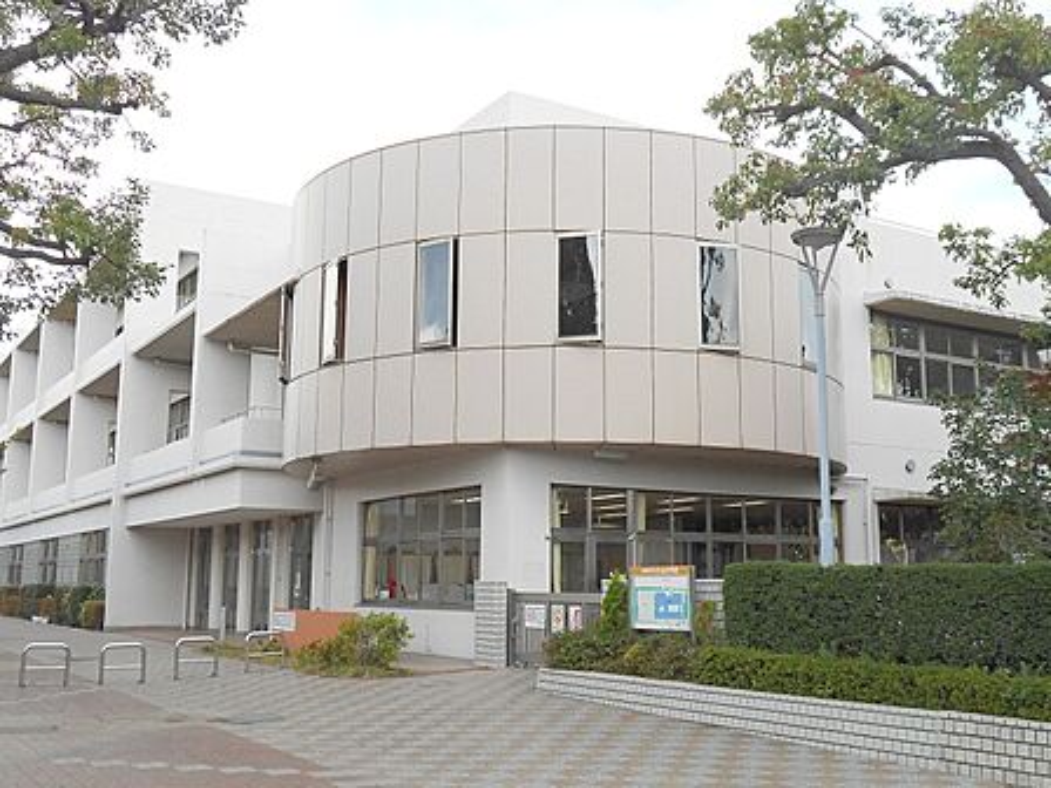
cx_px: 526
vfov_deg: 37.7
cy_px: 394
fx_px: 1154
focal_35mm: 38
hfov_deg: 49.0
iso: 80
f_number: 4.2
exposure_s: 1/125
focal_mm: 6.8
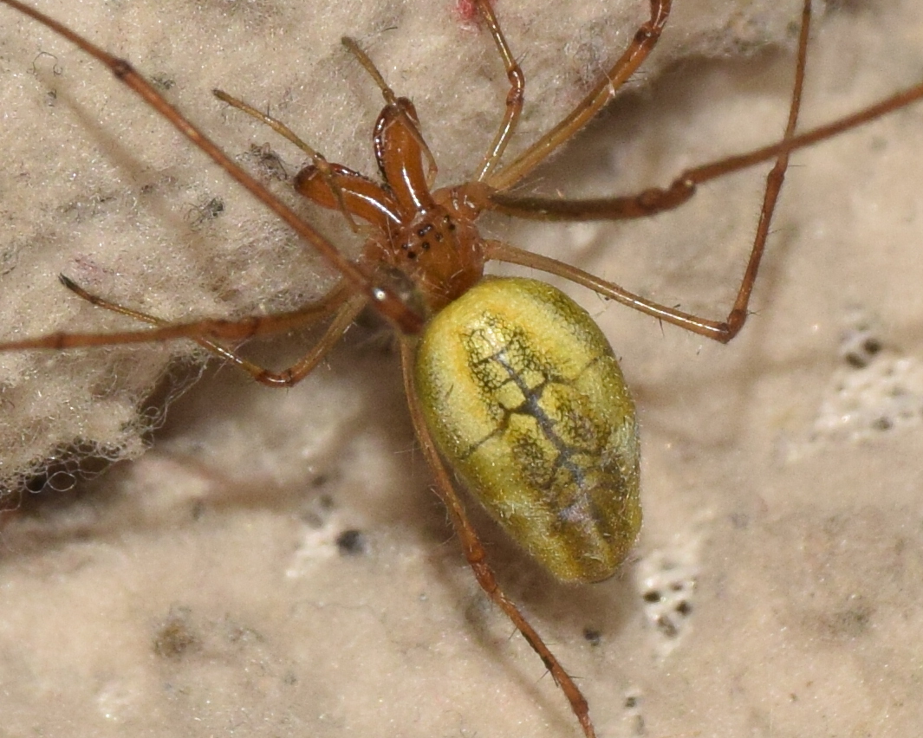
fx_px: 6474
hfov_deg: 8.2
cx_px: 430
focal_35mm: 237
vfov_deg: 6.5
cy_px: 370
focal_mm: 140
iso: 500
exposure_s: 1/160
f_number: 14
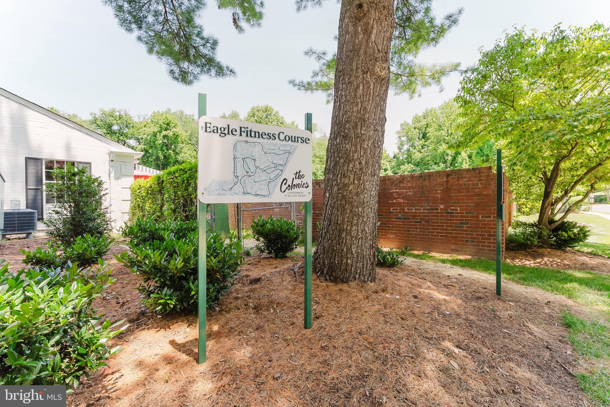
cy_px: 204
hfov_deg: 104.2
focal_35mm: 14
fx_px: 237
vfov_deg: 81.2
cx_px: 305
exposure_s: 1/100
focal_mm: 14
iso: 1000
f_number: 9
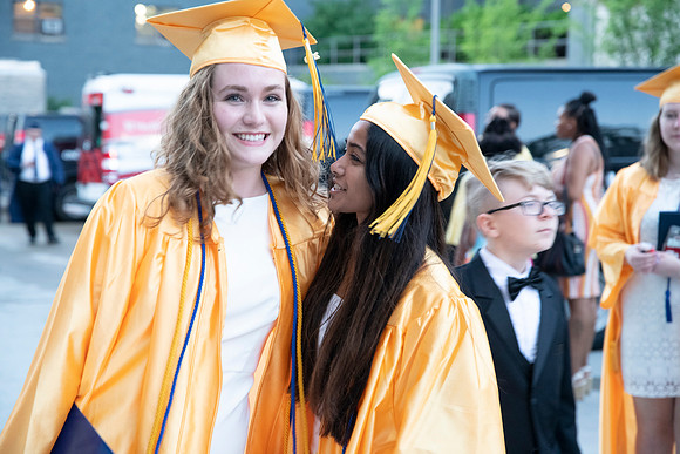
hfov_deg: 28.8
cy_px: 227
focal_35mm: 70
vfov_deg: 19.5
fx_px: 1322
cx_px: 340
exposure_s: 1/80
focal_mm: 70
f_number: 4
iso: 3600
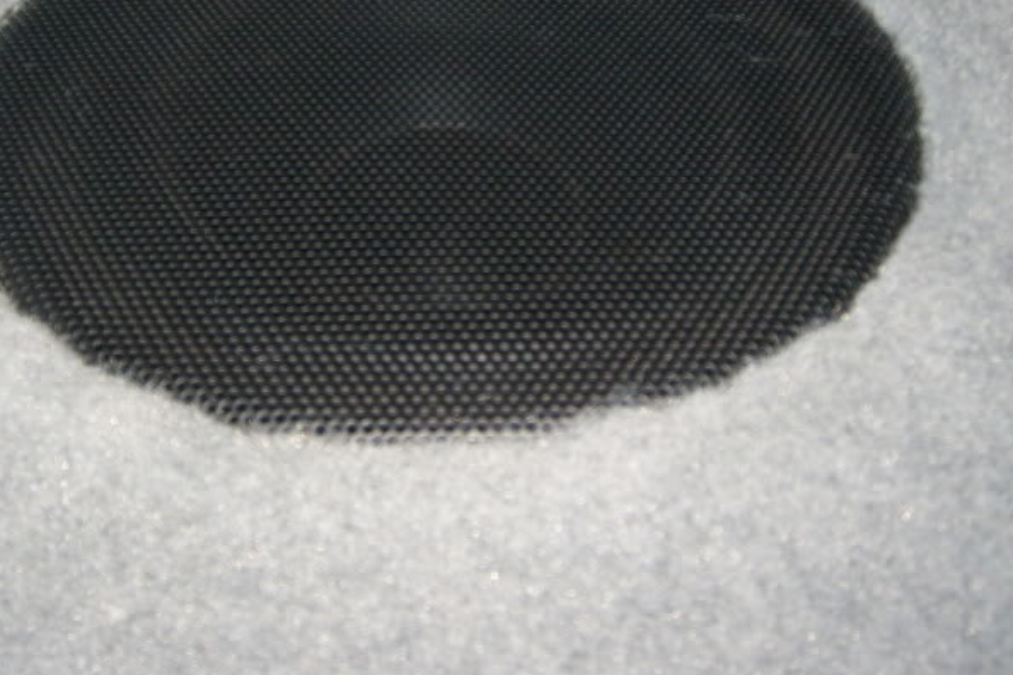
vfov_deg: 27.3
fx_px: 1379
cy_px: 211
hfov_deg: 40.3
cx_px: 450
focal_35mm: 49
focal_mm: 5.8
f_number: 2.8
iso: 100
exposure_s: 1/45
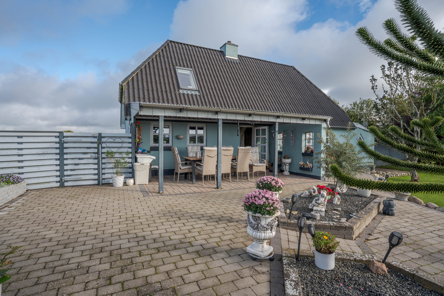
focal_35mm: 18
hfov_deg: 89.4
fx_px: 224
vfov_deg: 66.8
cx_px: 222
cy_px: 148
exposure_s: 1/1600
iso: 100
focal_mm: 18.2
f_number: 8
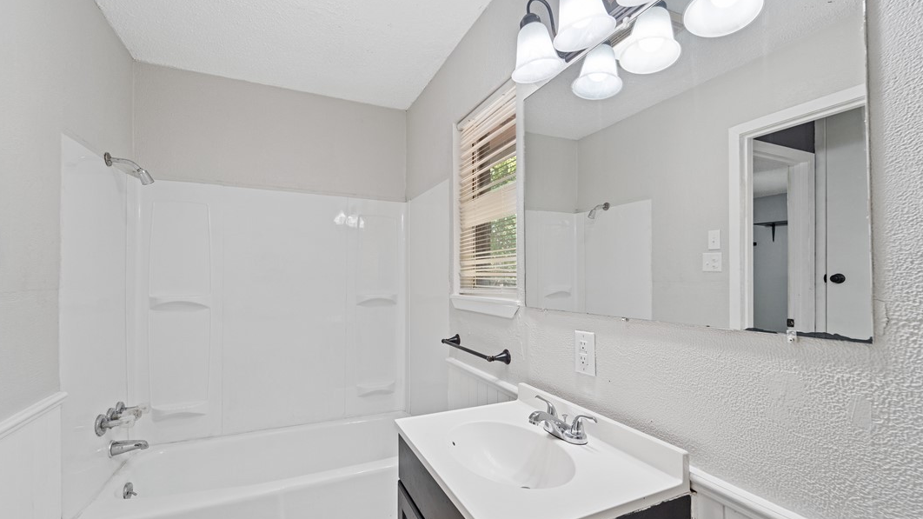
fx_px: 367
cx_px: 460
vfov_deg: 70.3
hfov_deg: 103.0
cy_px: 289
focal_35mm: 15
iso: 800
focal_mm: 14
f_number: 8
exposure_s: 1/13
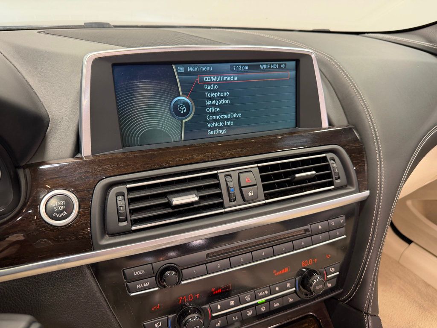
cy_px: 164
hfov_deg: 71.6
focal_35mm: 24
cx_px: 218
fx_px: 303
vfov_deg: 56.8
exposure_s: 1/120
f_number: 1.78
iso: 200
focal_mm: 6.76
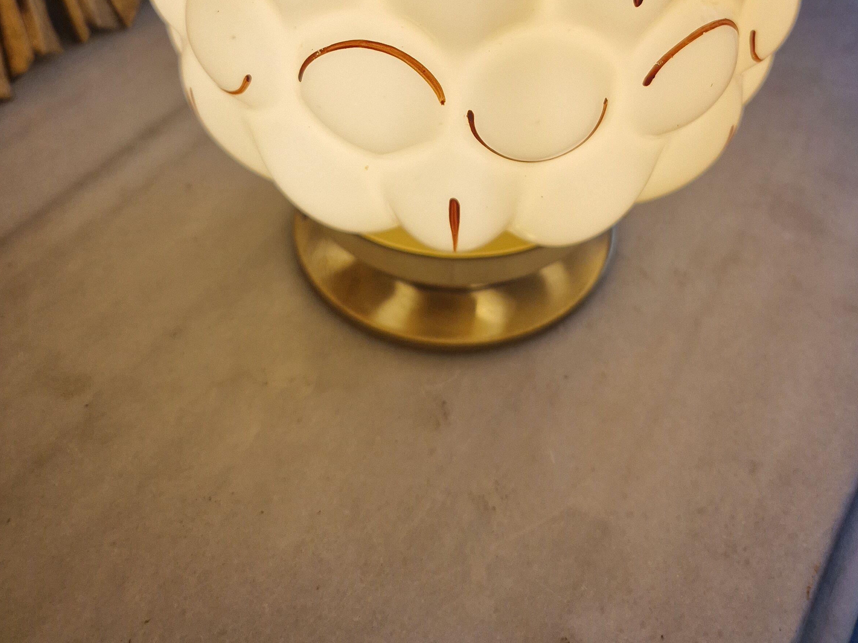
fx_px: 967
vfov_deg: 33.7
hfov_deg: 47.7
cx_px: 495
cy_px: 3
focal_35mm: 39
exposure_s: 1/180
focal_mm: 5.4
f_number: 1.8
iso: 50
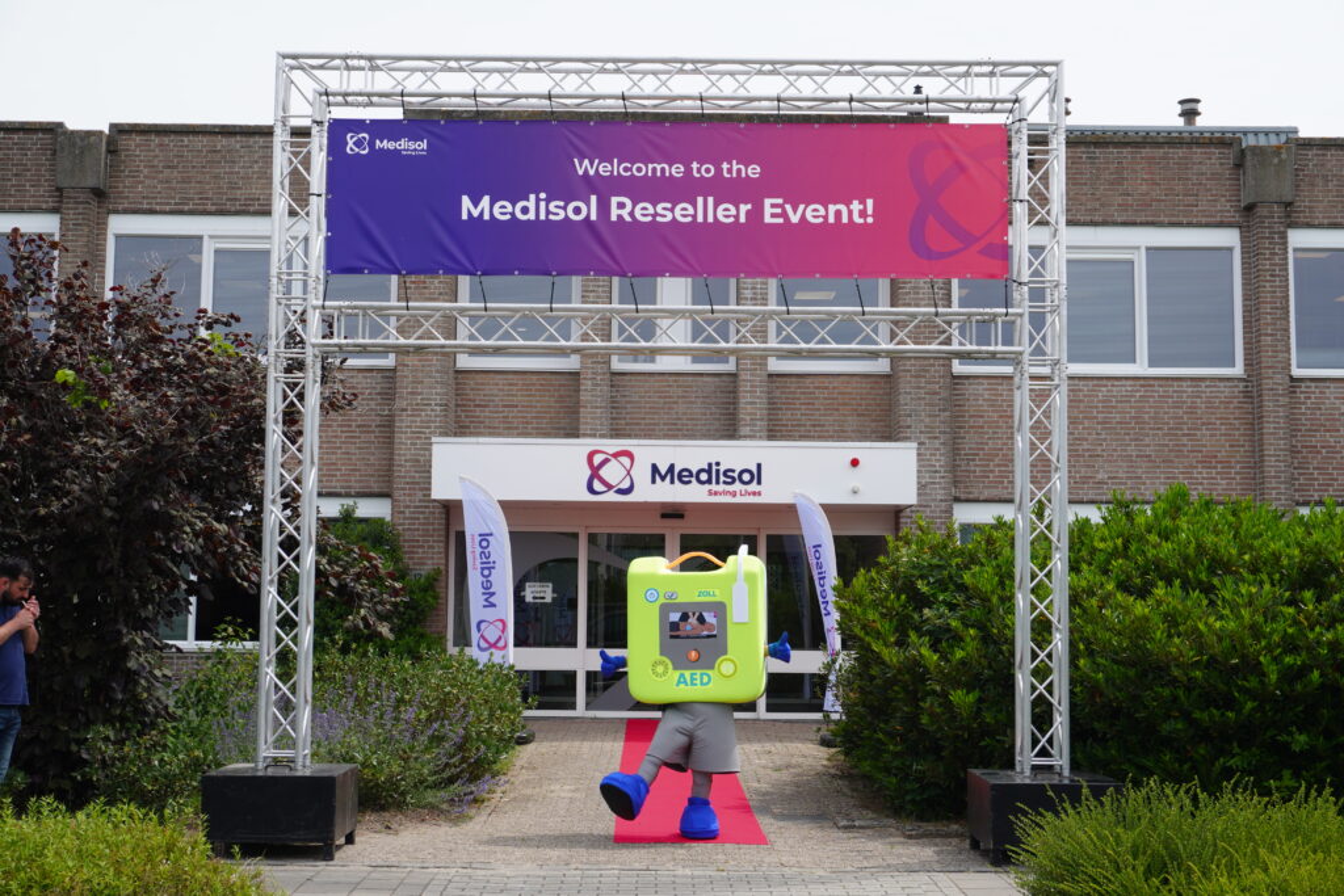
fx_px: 1736
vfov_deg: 29.0
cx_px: 672
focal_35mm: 46
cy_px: 448
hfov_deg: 42.3
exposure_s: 1/125
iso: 100
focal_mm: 31
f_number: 10
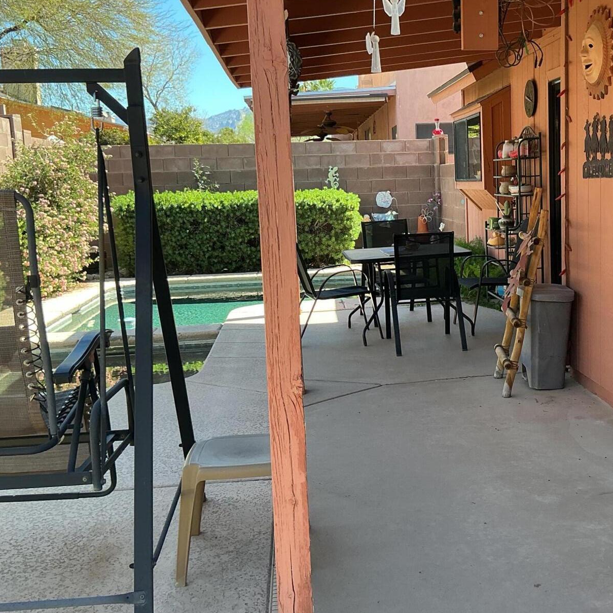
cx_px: 430
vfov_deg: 39.2
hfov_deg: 38.5
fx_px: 862
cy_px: 290
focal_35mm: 43
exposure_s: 1/229
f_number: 1.8
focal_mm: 3
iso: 25
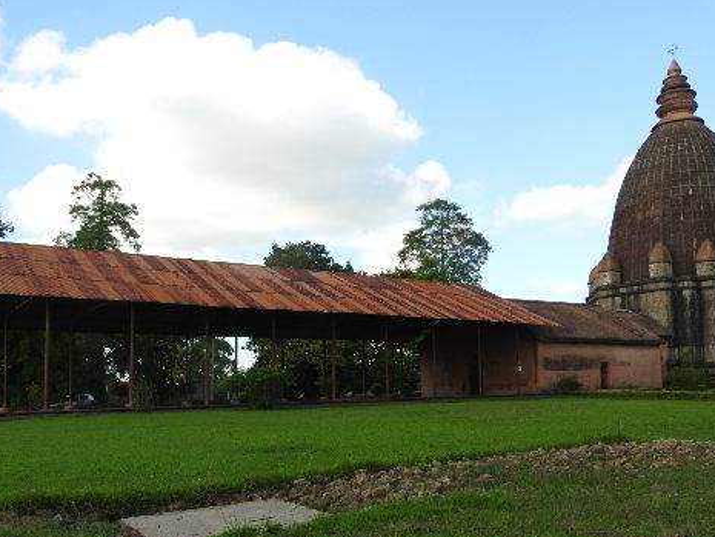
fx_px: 682
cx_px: 354
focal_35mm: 33
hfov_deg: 55.3
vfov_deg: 42.6
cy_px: 339
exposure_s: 1/500
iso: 100
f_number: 3.3
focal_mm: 4.3
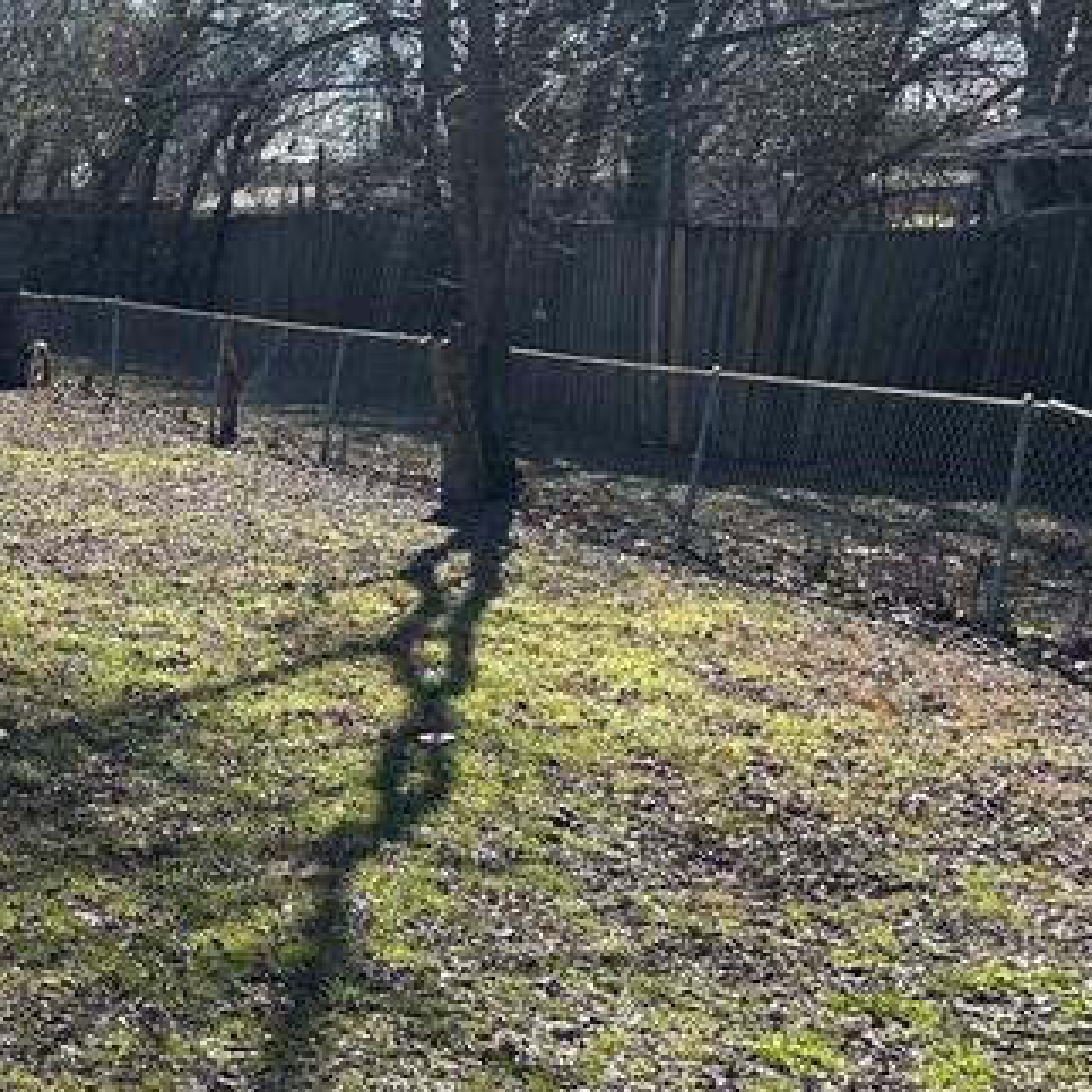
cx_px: -309
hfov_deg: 21.5
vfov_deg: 23.6
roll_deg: +0.9
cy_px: 404
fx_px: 2605
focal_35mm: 73
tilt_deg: -4.2
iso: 50
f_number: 1.5
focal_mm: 5.7
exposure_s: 1/2762
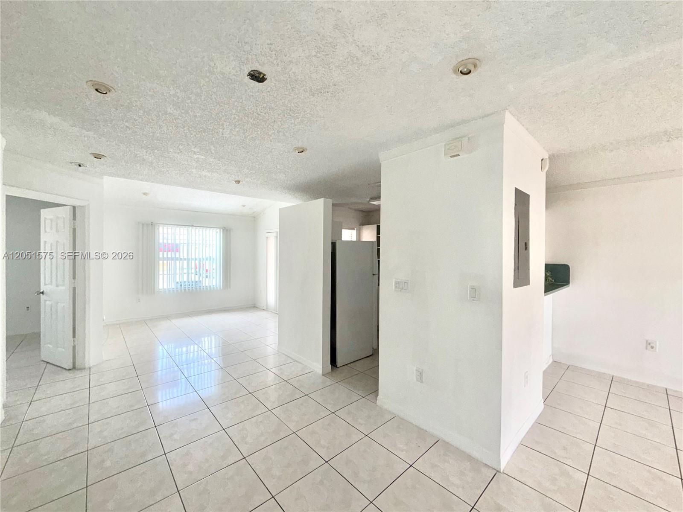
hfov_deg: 102.1
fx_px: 276
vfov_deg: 85.7
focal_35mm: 14
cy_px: 256
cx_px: 342
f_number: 2.2
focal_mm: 2.22
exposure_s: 1/121
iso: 160
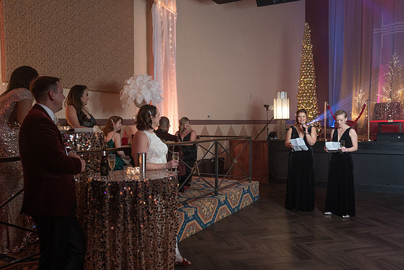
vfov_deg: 44.6
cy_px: 135
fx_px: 329
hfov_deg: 63.1
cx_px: 202
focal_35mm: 29
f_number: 4
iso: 2000
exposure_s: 1/125
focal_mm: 29
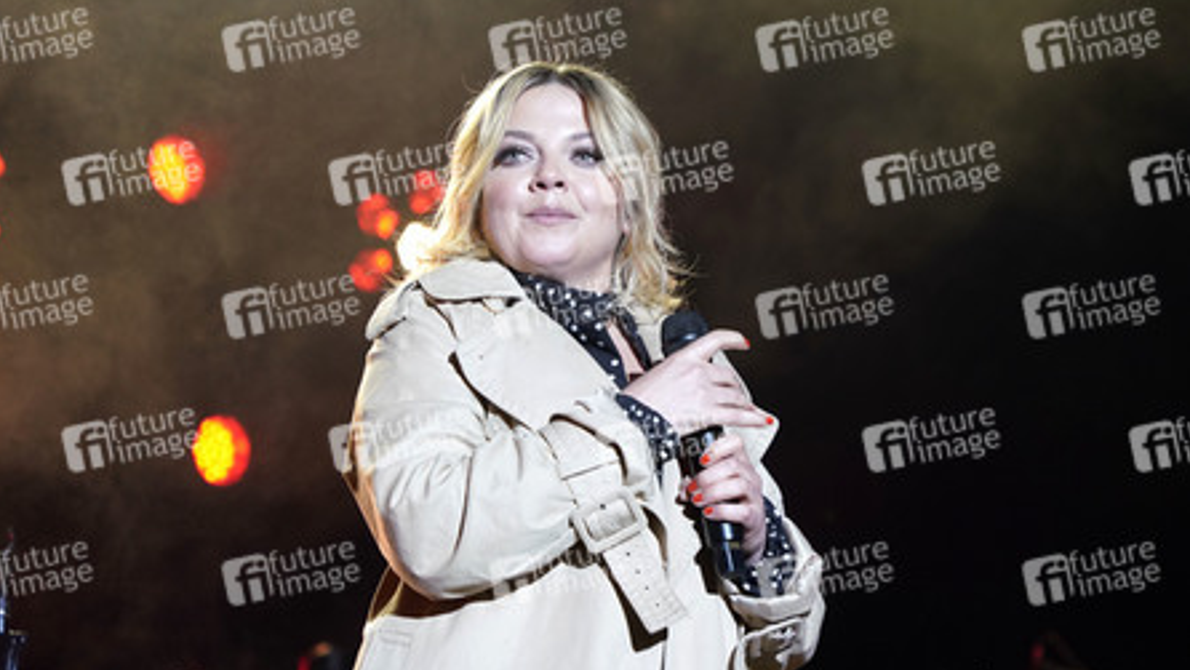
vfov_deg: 13.3
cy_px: 374
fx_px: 2872
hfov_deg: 23.4
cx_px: 594
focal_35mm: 91
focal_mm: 86
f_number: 4.5
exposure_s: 1/125
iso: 2000
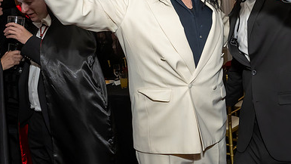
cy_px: 26
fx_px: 386
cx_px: 233
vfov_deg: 23.5
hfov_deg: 39.7
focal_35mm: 50
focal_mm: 17
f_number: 8
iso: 1000
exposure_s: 1/250
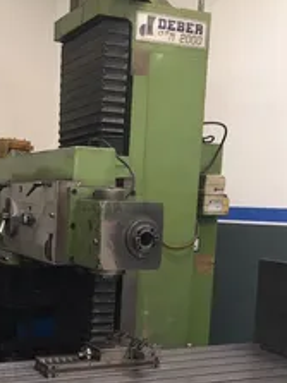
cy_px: 295
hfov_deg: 27.4
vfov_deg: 35.9
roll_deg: -2.7
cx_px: 57
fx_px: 575
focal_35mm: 52
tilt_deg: -9.2
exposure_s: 1/33
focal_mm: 4.15
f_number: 2.2
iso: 80
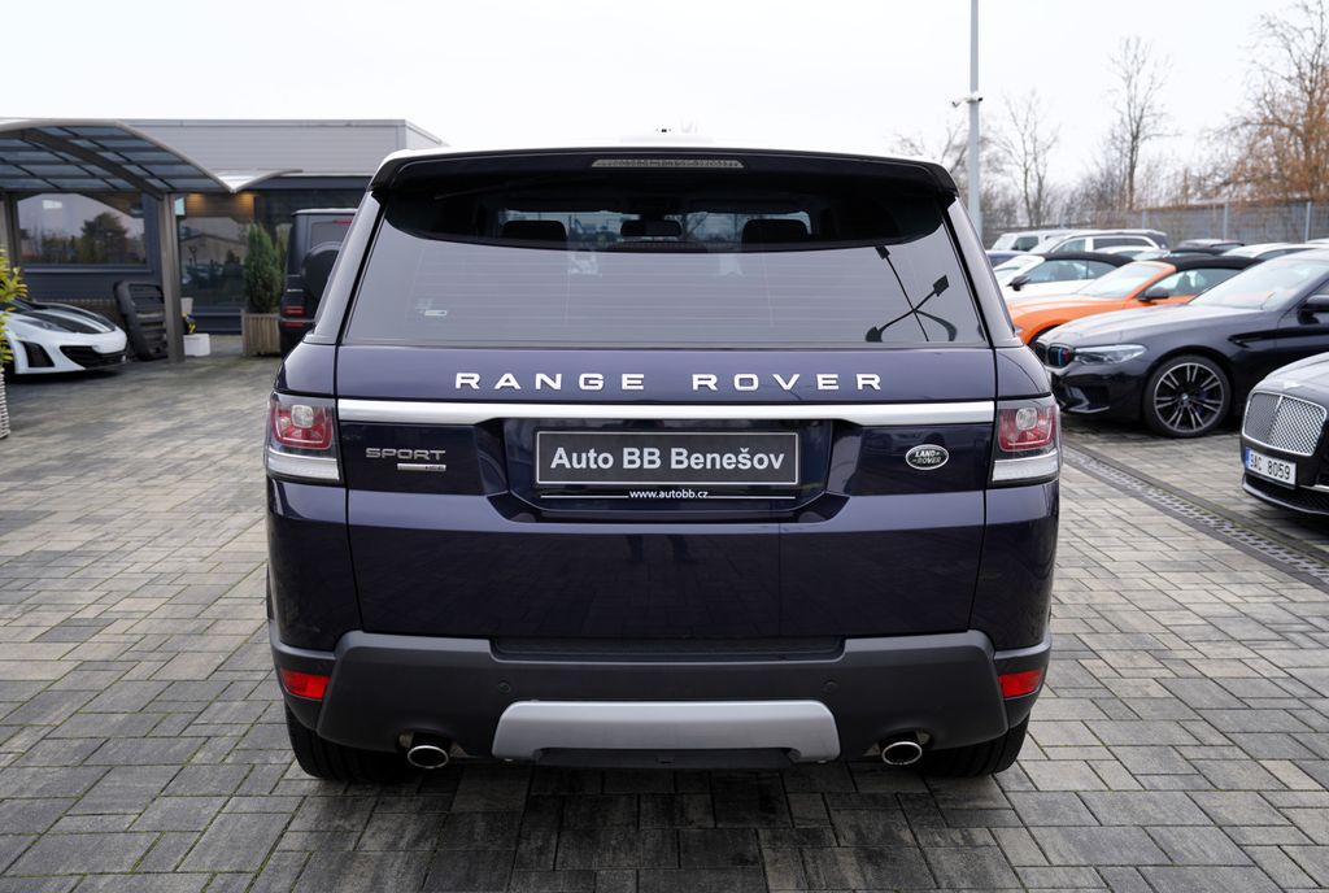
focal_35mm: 32
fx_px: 1184
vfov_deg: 41.3
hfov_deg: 58.6
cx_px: 664
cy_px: 446
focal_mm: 32
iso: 100
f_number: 4
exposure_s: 1/80
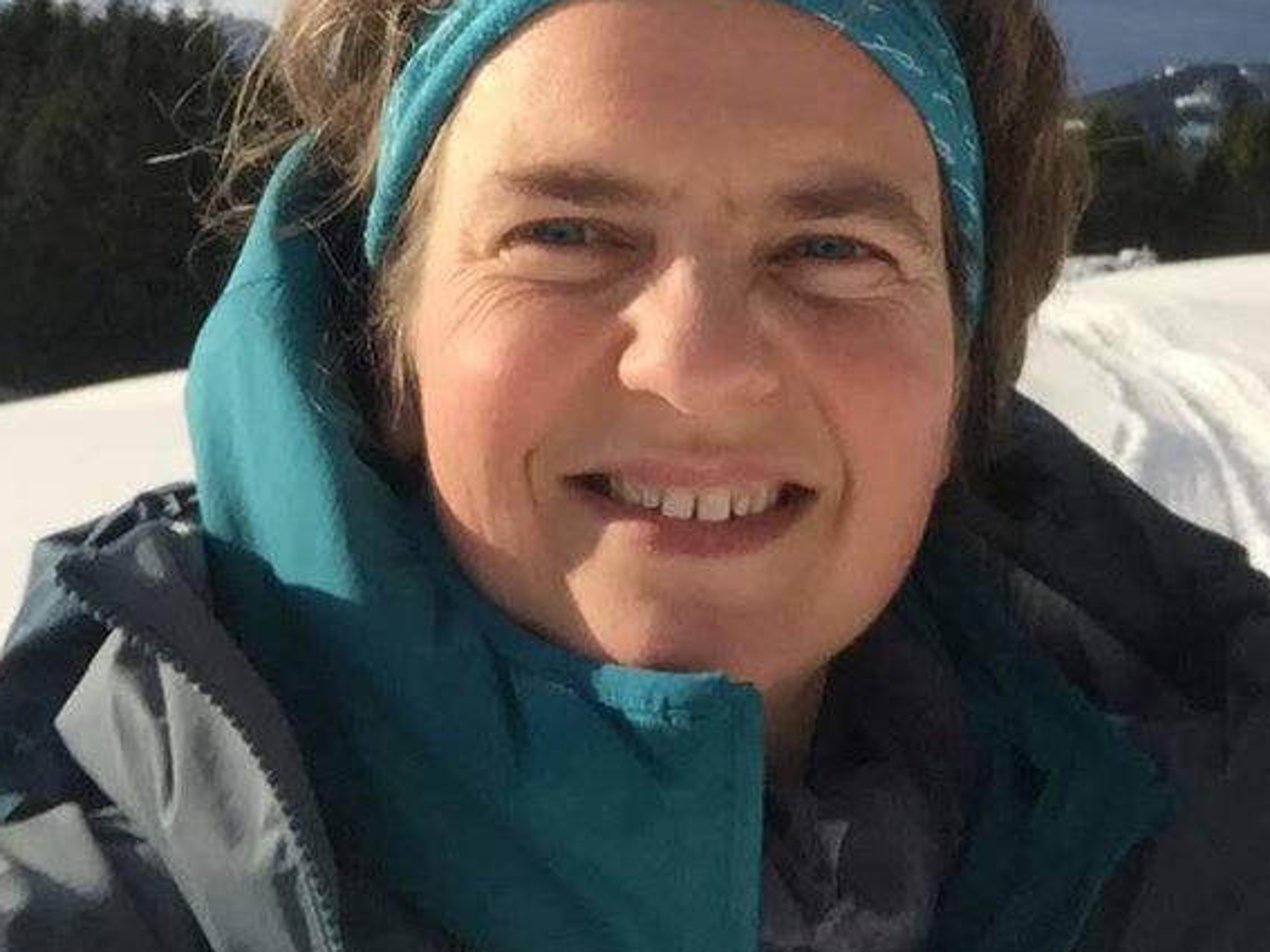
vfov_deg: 25.4
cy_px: 123
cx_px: 818
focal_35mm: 56
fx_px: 2054
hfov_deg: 34.1
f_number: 2.2
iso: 32
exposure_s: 1/1433
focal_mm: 2.65
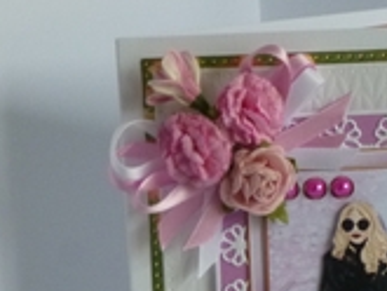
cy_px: 360
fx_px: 3043
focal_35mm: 272
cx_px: 385
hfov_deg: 7.2
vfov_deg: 5.4
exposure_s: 1/20
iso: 400
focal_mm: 17.8
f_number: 5.3
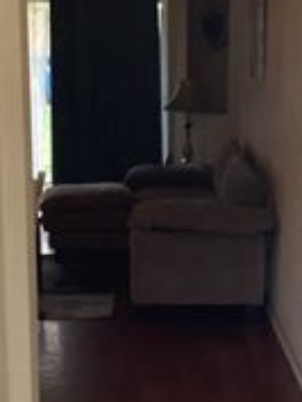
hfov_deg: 15.9
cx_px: 153
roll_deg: +0.4
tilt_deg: -15.4
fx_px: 1081
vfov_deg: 20.7
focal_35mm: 93
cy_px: 341
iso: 125
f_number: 2.4
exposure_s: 1/60
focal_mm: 3.3
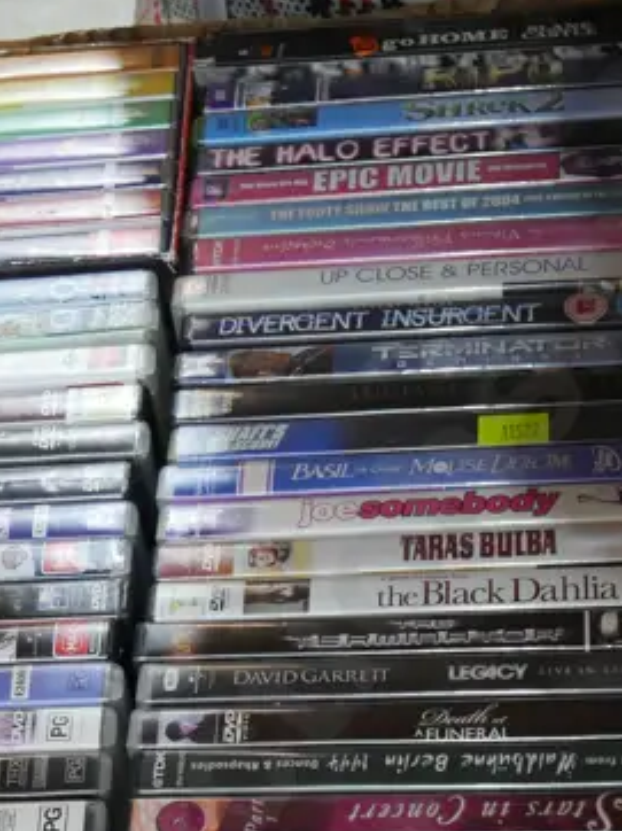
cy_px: 854
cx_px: 180
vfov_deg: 22.1
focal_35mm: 85
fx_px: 2039
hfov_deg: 17.3
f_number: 3.6
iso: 640
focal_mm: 15
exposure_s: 1/60
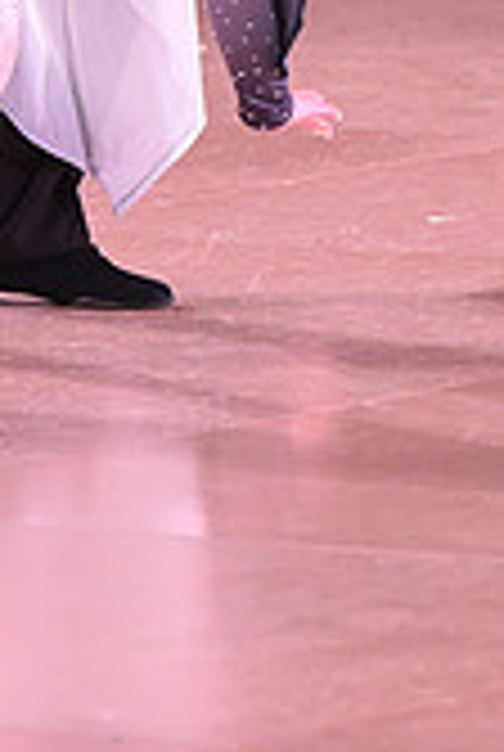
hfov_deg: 2.0
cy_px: -509
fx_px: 14136
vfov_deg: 3.0
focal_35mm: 676
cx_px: 65
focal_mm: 195
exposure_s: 1/320
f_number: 5
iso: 2500
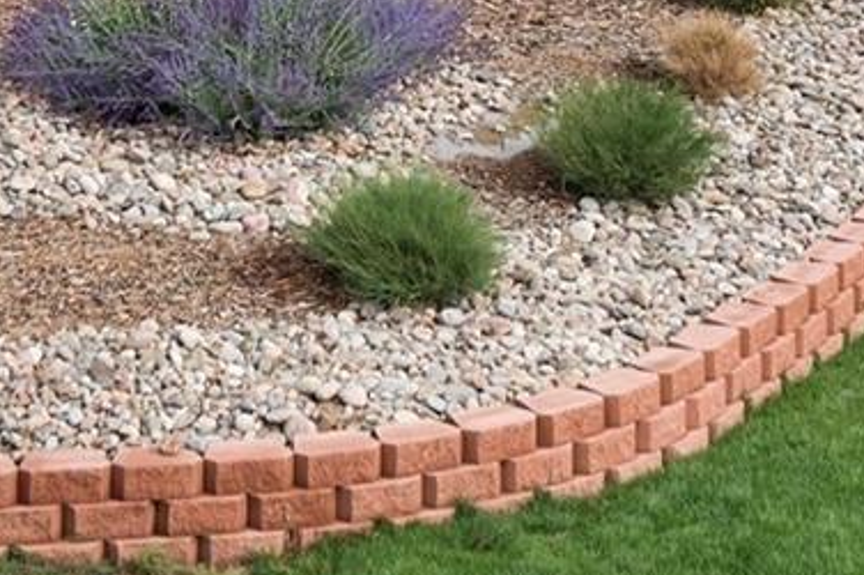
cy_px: -557
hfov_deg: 13.8
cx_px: 326
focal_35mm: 149
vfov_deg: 8.7
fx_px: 3573
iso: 200
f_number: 10
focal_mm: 35
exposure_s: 1/200
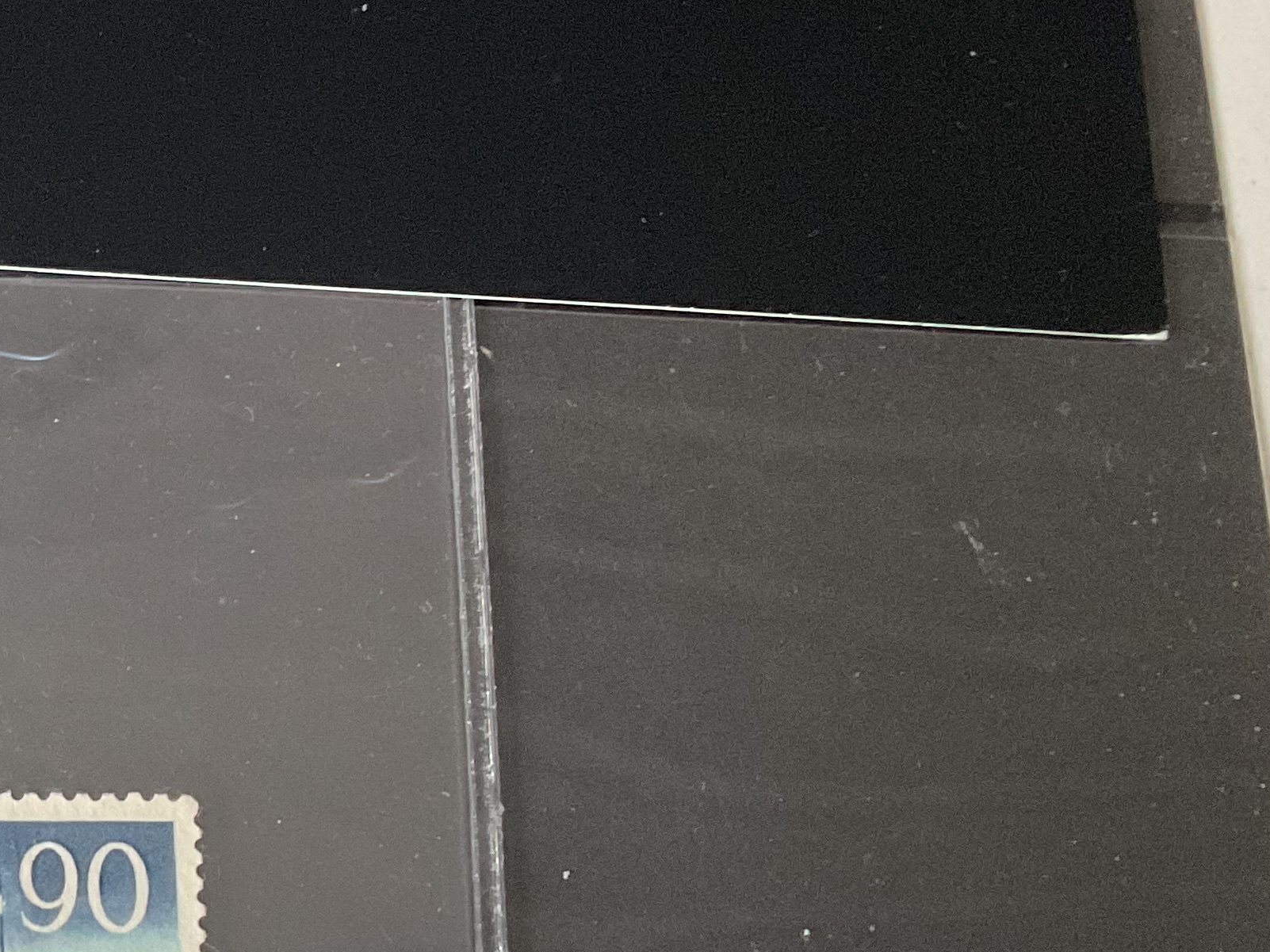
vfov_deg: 20.2
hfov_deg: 24.2
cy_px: 507
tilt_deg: -76.3
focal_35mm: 73
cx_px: -259
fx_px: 2678
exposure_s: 1/50
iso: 200
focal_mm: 3
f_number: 1.8
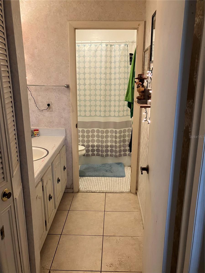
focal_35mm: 28
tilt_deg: -15.8
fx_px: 221
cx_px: 102
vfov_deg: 63.4
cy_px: 136
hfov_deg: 49.7
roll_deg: -0.8
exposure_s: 1/60
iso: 250
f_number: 1.8
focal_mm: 3.99
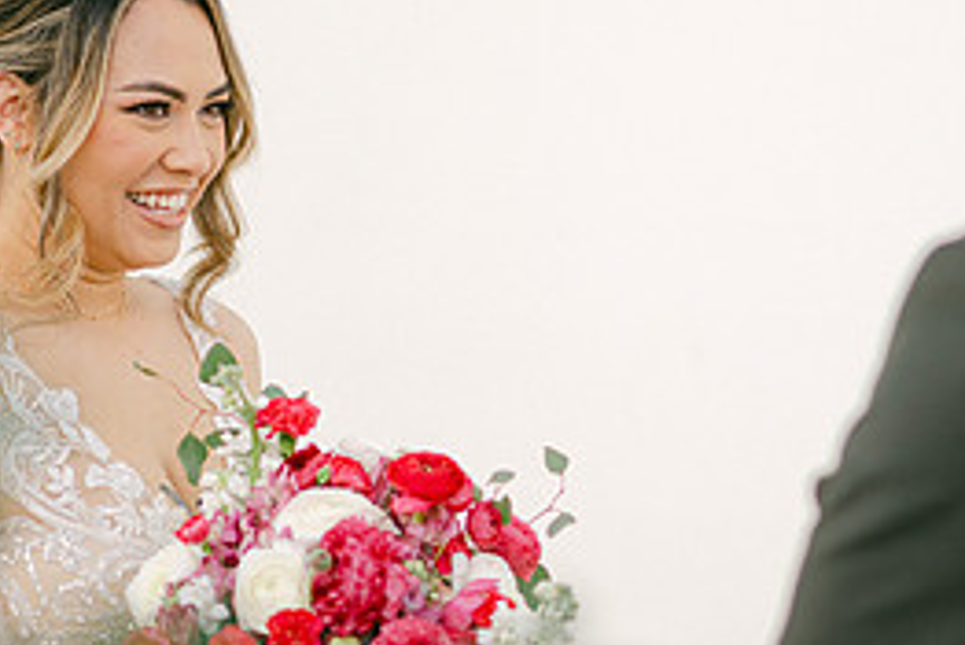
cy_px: 238
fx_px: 5042
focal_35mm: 188
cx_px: 770
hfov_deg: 10.9
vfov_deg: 7.3
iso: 80
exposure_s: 1/3200
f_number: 1.8
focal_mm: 85
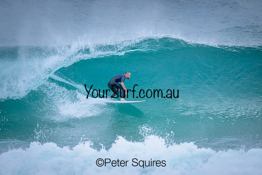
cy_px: 88
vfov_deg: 1.7
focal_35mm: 800
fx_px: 5823
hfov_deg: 2.6
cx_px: 131
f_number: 6.3
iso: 1800
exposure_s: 1/2000
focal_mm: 800
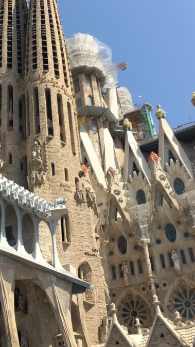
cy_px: 156
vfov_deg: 42.8
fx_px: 441
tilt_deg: +37.9
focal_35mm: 48
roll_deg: +2.0
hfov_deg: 24.3
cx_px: 24
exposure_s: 1/1221
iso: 25
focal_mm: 4.15
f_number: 2.2
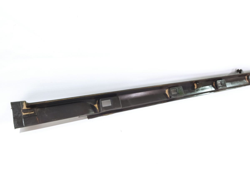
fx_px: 195
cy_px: 94
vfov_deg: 51.4
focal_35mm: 27
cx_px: 125
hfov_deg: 65.3
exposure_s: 1/50
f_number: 1.79
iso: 266
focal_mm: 4.71
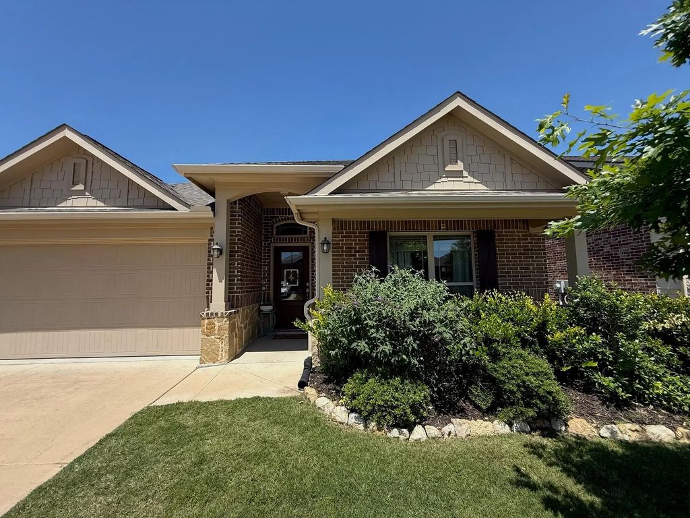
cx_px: 345
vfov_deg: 85.7
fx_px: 279
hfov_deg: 102.1
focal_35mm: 14
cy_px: 259
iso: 64
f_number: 2.2
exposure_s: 1/1259
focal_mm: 2.22
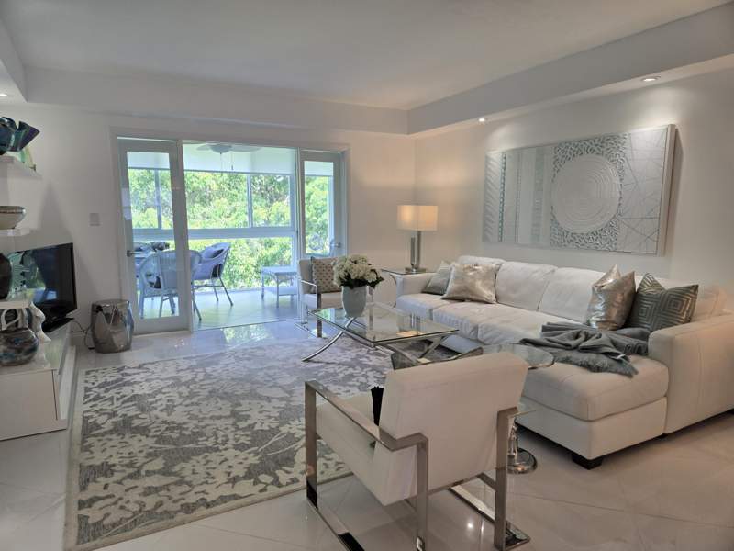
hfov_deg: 73.9
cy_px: 276
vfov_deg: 58.9
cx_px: 367
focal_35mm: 23
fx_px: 488
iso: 50
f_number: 1.8
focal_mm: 5.4
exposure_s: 1/120
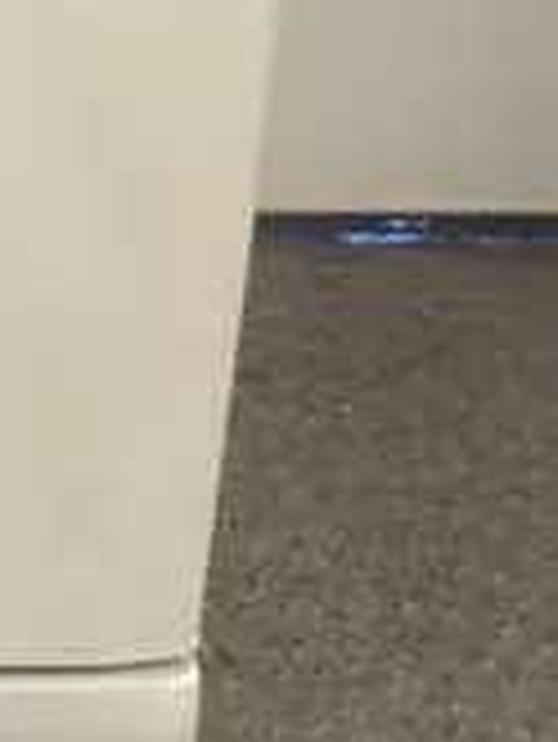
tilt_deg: -22.1
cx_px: -1053
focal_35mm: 174
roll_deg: -0.6
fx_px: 3735
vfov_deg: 11.4
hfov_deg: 7.6
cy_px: 315
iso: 100
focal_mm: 3.99
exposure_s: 1/50
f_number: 1.8
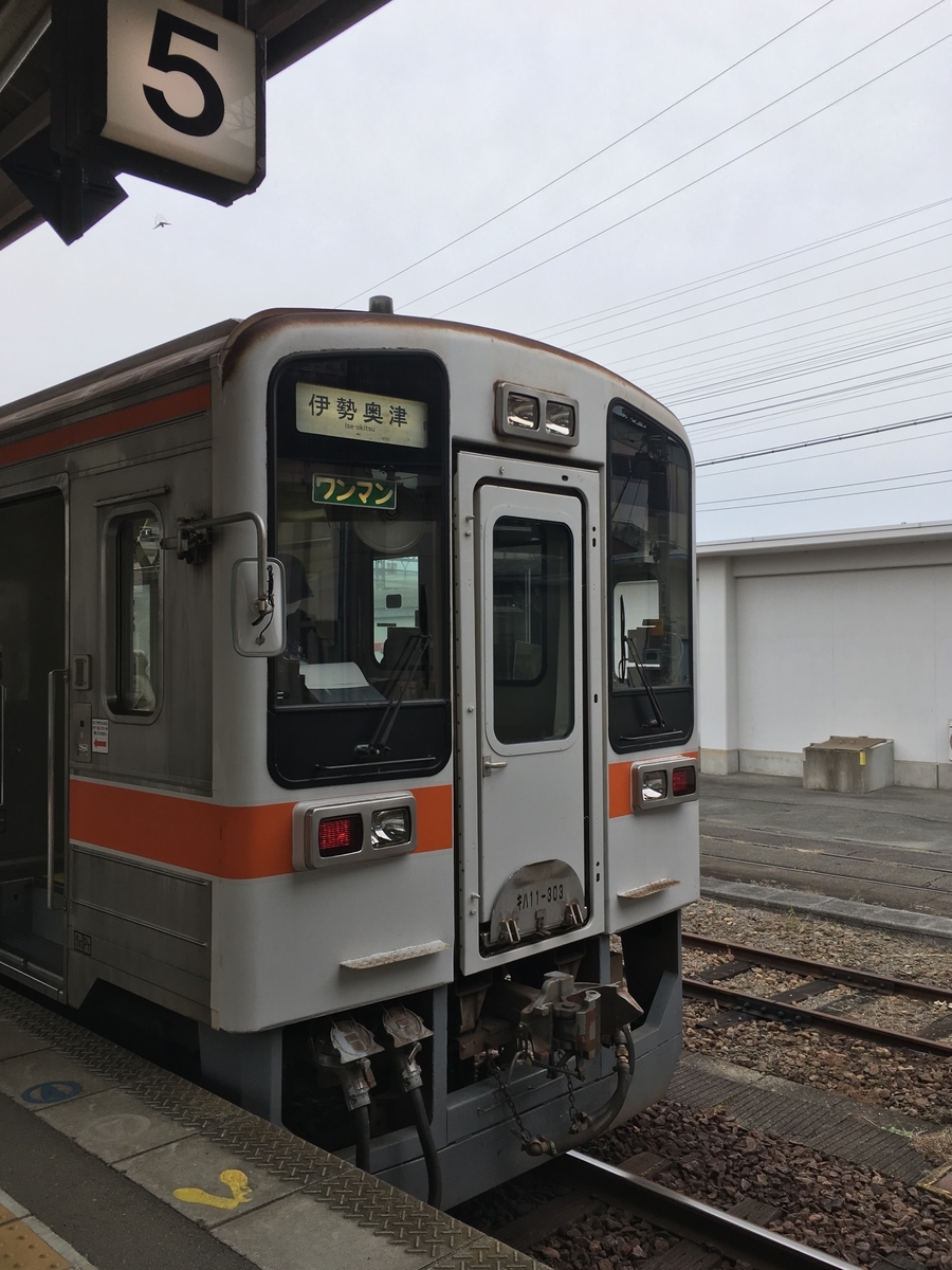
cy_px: 635
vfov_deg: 61.7
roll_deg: -0.5
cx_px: 476
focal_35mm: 29
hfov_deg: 48.2
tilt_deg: +1.0
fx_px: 1063
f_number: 2.2
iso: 25
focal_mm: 4.15
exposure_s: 1/293
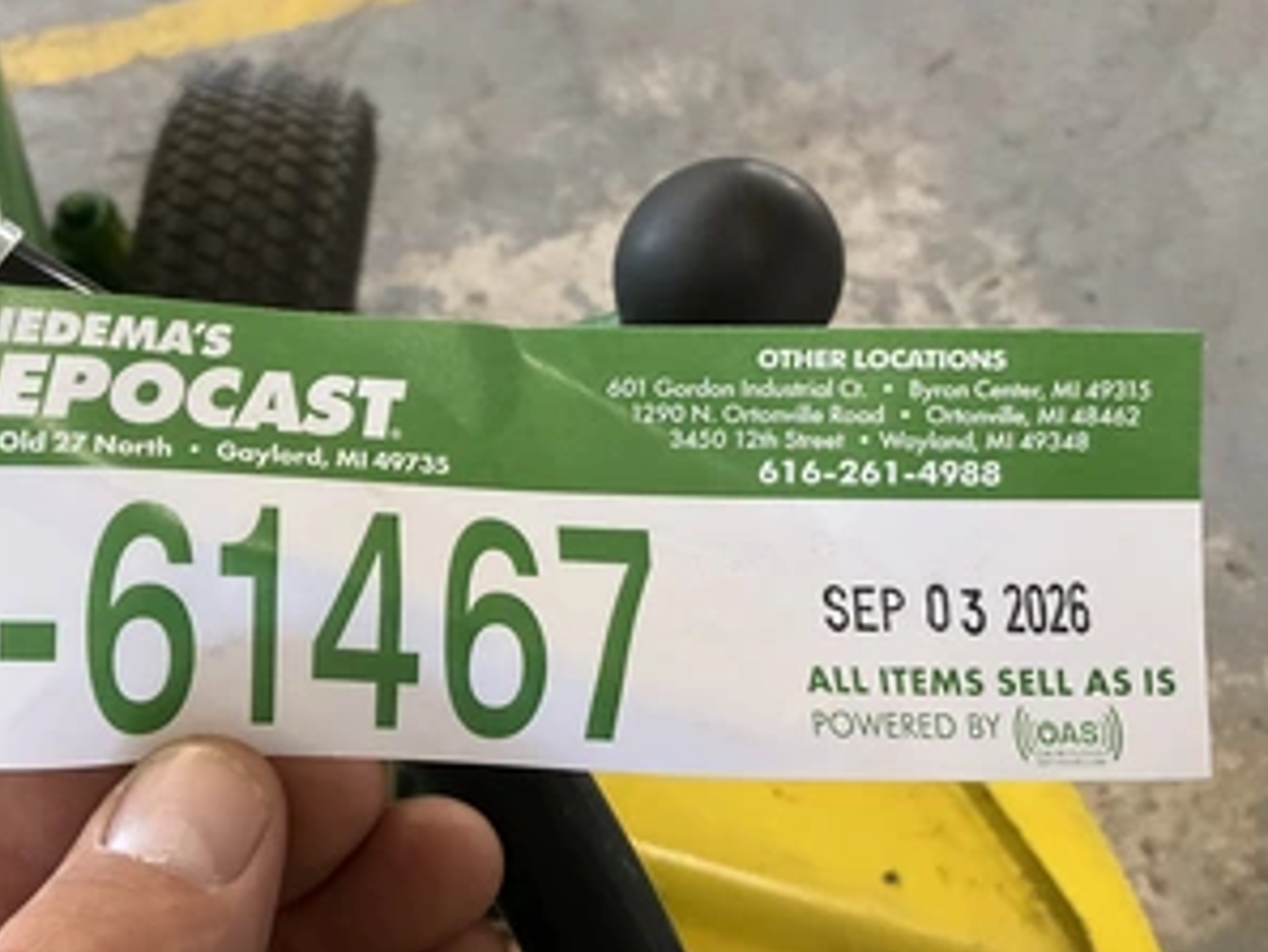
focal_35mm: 39
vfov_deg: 36.8
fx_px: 1429
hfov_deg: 47.2
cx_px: 435
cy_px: 431
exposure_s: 1/60
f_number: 1.8
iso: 250
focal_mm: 3
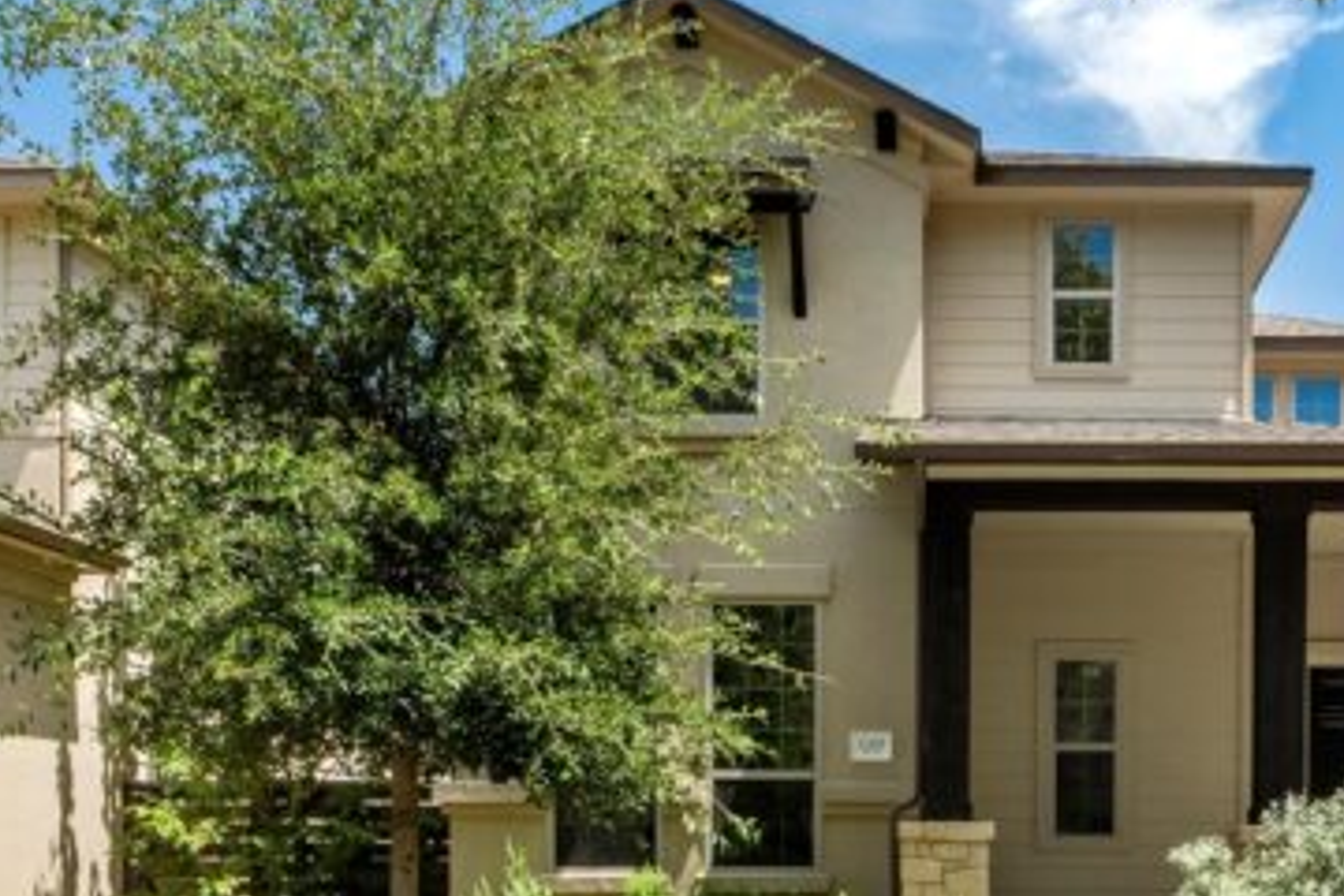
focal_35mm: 26
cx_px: 870
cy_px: 575
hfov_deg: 67.4
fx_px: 980
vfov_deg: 48.5
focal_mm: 10.5
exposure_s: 1/60
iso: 250
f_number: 11
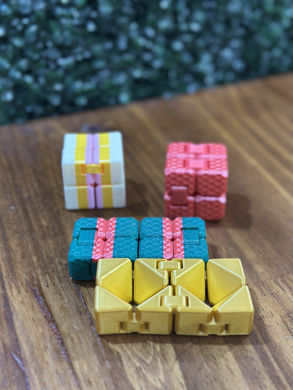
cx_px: 146
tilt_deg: -33.2
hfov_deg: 30.3
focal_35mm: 48
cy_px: 195
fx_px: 542
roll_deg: +0.6
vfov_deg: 39.7
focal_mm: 6.86
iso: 400
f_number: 1.78
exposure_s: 1/33
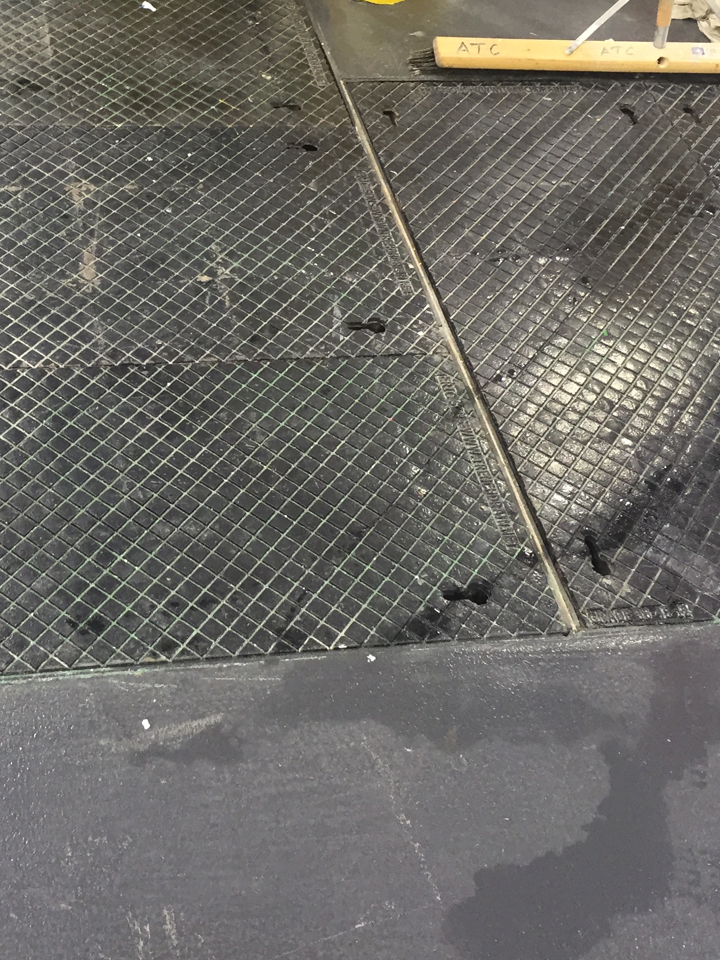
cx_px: 204
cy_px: 334
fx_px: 1414
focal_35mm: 51
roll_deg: -8.1
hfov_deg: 28.2
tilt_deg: -42.7
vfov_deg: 37.2
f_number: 2.2
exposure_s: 1/30
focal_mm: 4.15
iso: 50
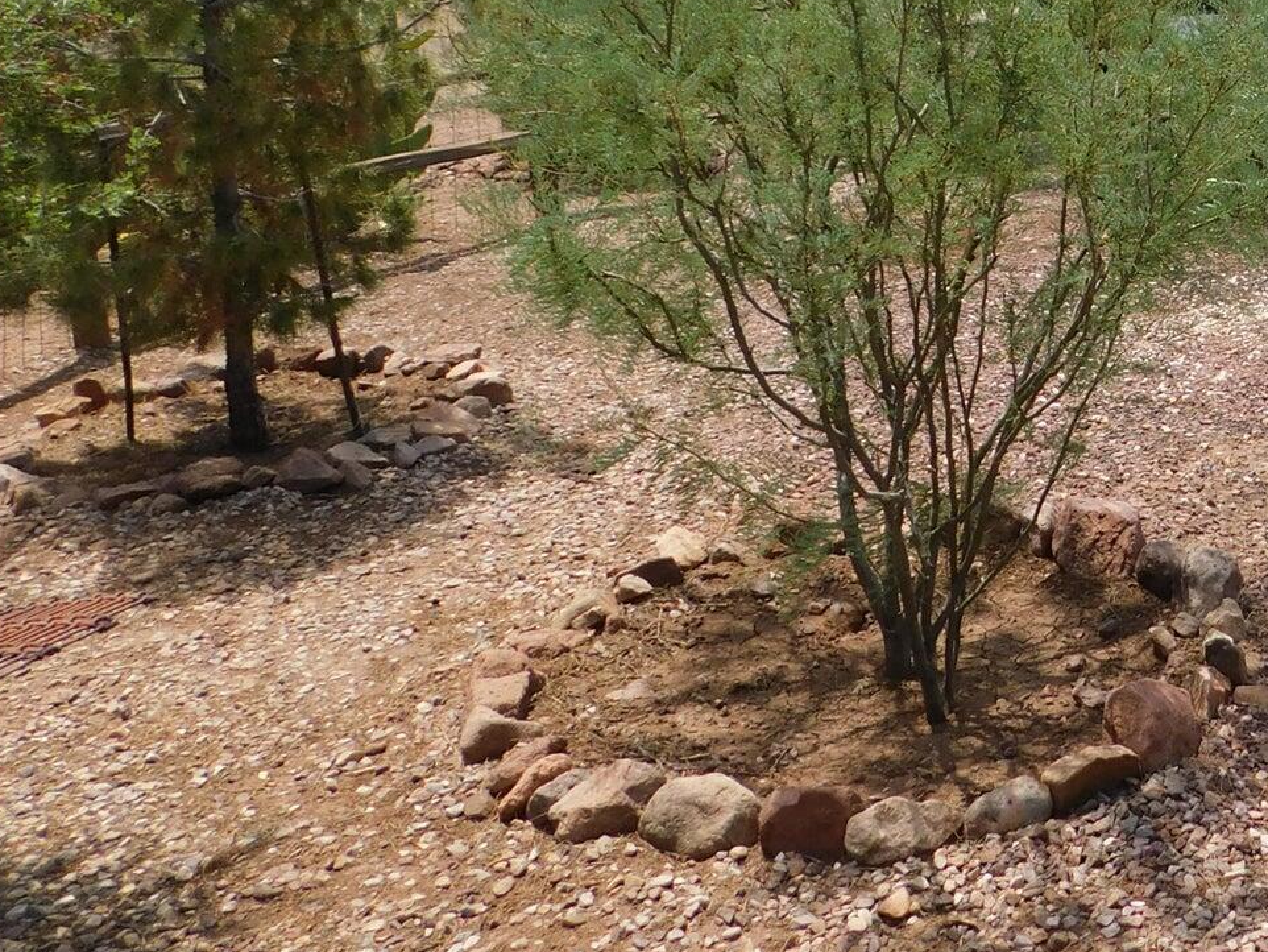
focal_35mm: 51
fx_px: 1869
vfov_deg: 27.5
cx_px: 1369
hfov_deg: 33.1
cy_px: 91
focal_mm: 4
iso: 125
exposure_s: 1/1250
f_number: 3
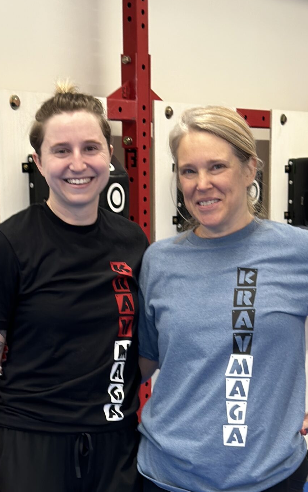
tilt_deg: -13.1
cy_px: 443
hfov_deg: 13.8
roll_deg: +1.1
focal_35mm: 95
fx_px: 1276
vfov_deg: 21.4
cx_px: 174
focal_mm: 6.86
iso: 100
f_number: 1.78
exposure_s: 1/60
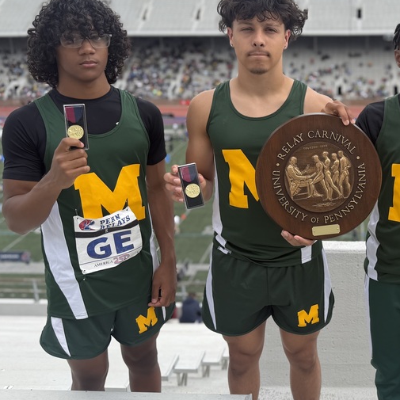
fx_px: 562
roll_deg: +0.9
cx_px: 331
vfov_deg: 39.1
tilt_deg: -16.6
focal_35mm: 43
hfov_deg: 37.5
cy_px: 166
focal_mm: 6.76
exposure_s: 1/2169
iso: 80
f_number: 1.78
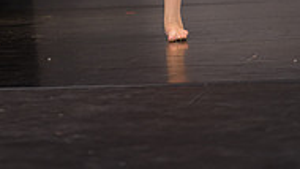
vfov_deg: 6.8
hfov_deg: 12.4
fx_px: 1385
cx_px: 136
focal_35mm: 174
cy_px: -171
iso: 500
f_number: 2.8
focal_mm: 70
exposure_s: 1/500
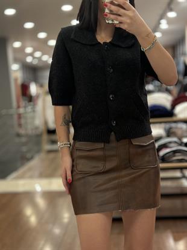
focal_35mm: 48
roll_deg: +6.4
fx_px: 346
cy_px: 125
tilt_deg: -36.6
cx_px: 94
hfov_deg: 30.3
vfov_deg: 39.6
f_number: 1.78
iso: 160
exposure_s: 1/50
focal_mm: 6.86
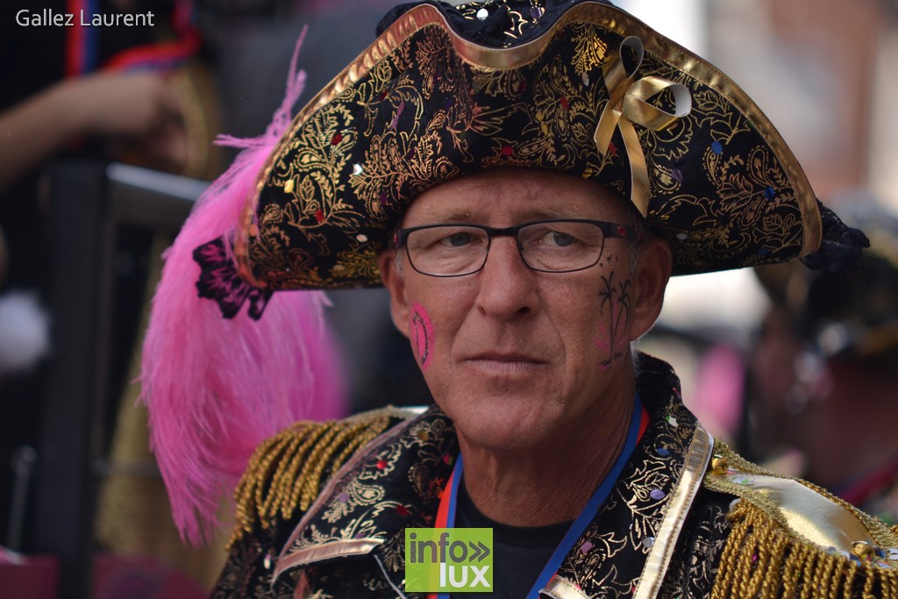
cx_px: 449
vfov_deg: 6.1
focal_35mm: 225
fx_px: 5613
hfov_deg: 9.1
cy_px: 300
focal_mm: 150
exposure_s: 1/500
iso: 100
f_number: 2.8
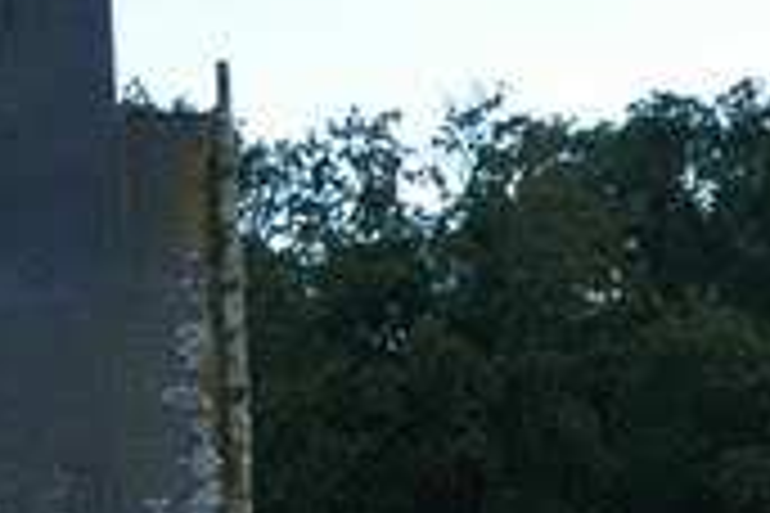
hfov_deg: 9.5
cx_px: 630
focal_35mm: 215
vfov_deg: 6.4
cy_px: 520
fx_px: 4598
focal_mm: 24
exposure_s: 1/60
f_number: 3.8
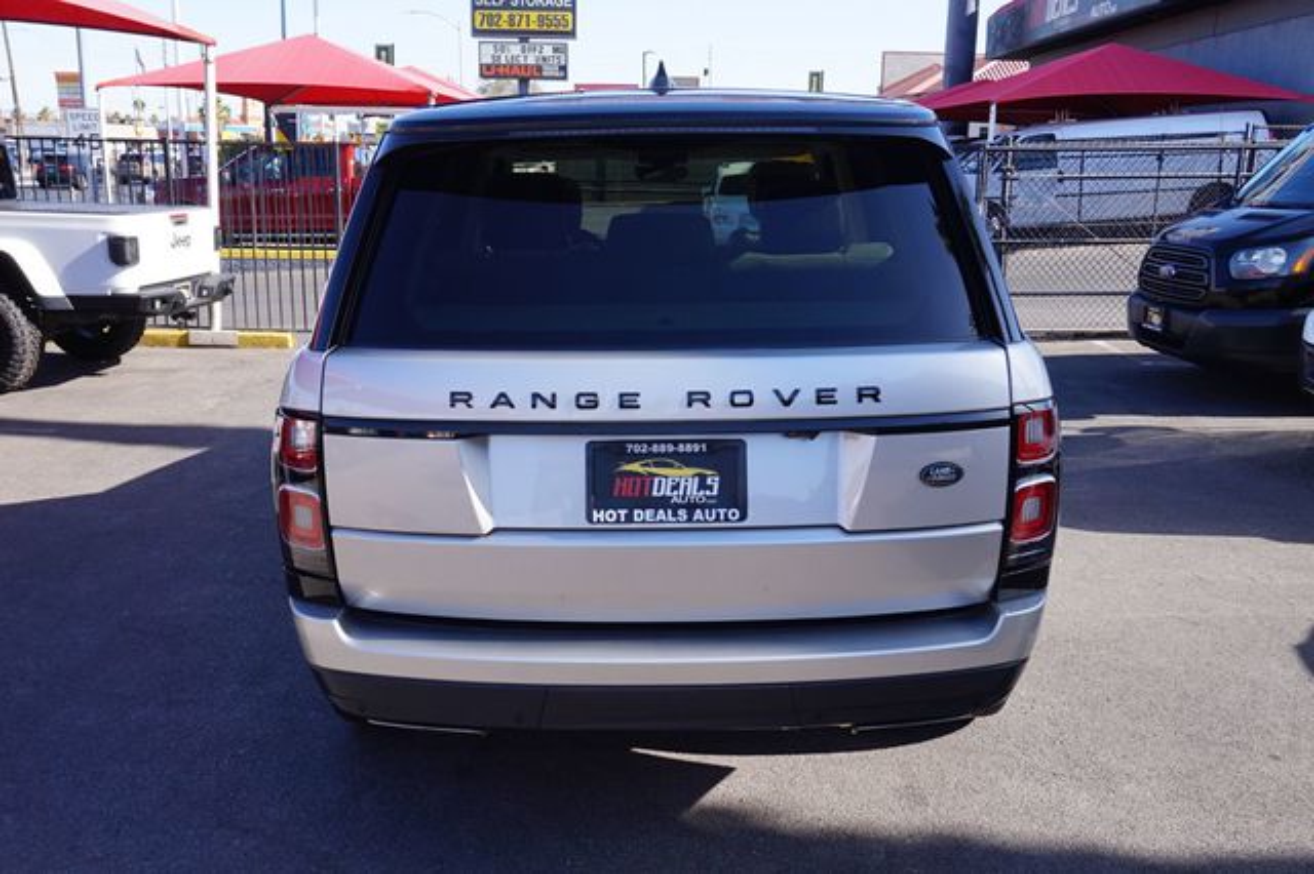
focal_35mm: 32
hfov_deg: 59.5
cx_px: 657
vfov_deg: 41.7
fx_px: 1149
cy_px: 437
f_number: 9
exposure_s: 1/80
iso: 100
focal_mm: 21
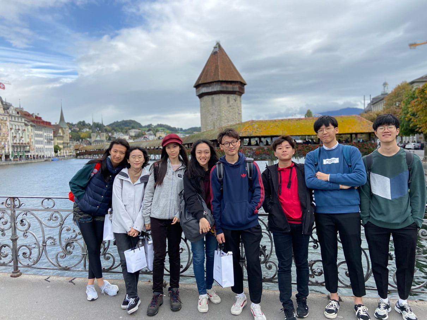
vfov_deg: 53.1
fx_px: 321
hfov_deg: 67.3
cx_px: 214
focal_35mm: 26
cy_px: 160
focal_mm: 4.25
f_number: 1.8
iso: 32
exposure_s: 1/1008
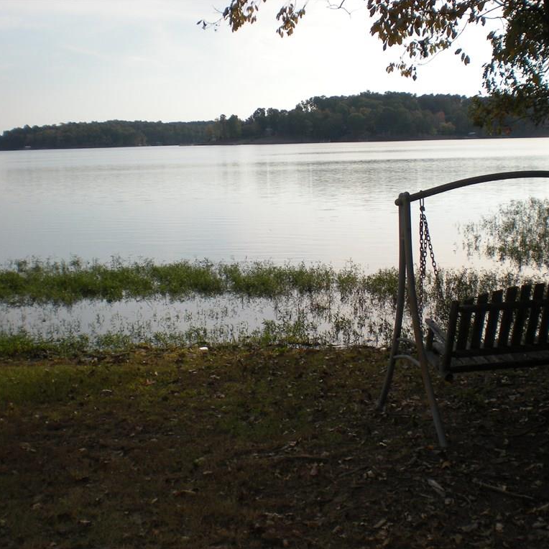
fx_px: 807
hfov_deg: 37.5
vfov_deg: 37.6
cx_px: 295
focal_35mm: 45
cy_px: 274
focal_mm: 6.3
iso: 89
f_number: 4.6
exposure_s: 1/516
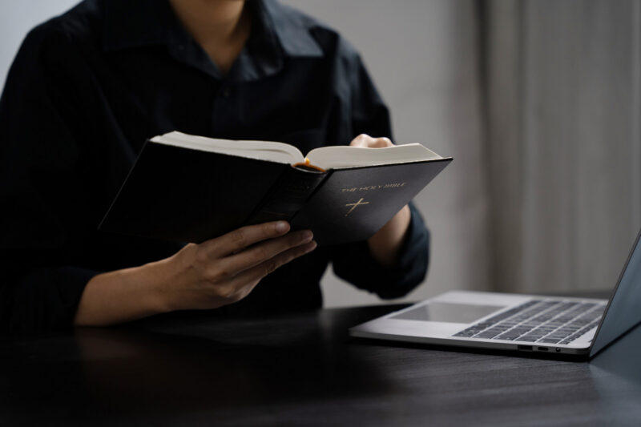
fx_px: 1246
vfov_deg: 19.4
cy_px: 214
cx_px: 320
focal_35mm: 70
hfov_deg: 28.8
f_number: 3.5
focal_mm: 70
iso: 400
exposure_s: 1/160
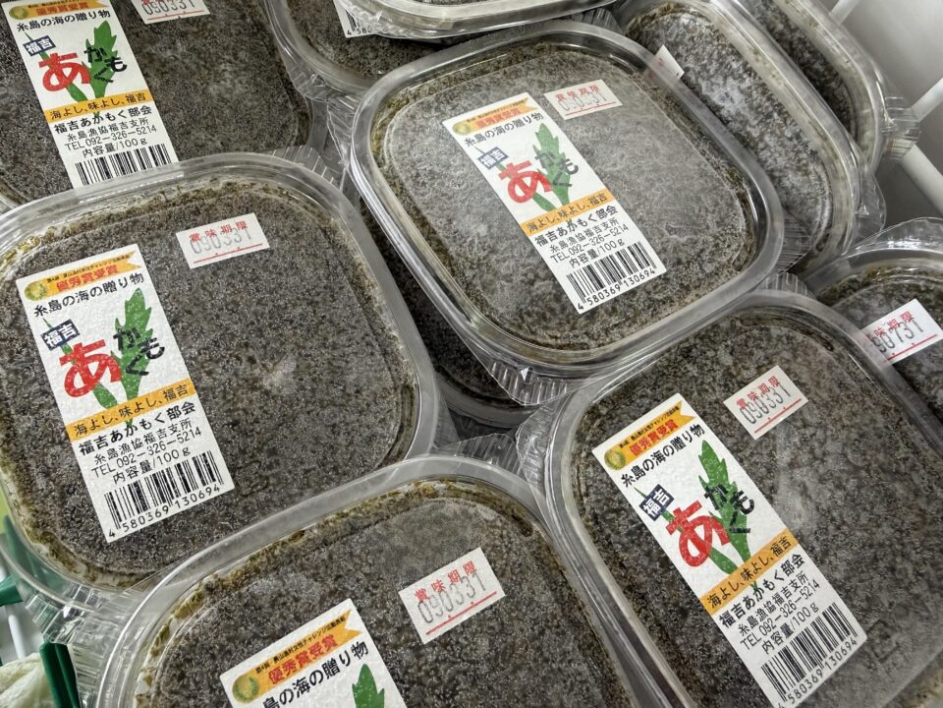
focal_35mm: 24
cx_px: 472
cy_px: 354
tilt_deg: -66.8
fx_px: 654
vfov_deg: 56.8
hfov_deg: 71.6
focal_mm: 2.22
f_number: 2.2
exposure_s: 1/120
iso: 320
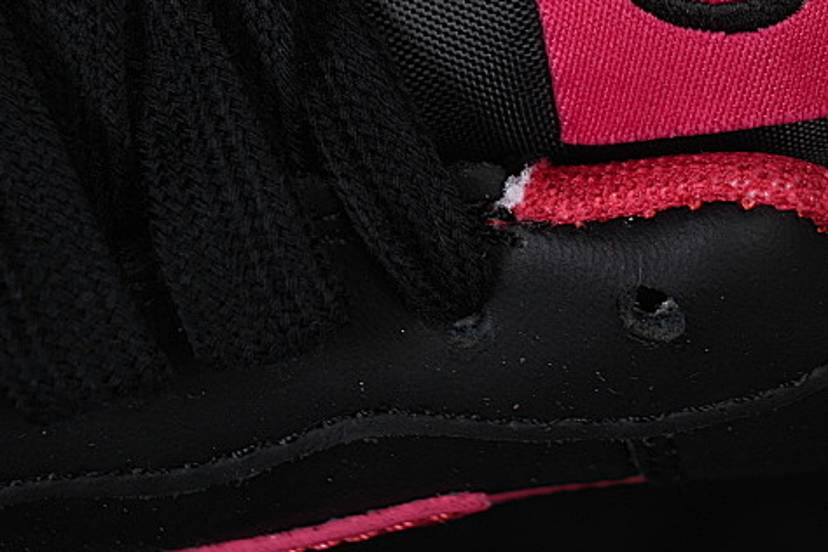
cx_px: 608
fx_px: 3933
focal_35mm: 171
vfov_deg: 8.0
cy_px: -35
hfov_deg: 12.0
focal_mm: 50
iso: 160
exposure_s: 1/60
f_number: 6.3
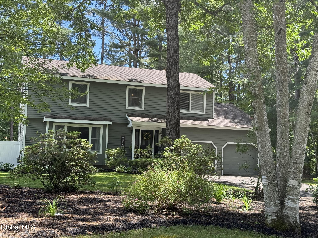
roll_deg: -1.9
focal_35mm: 48
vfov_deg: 30.3
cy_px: 119
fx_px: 441
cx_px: 159
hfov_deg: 39.7
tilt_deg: +4.5
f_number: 1.78
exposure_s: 1/669
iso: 80
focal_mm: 6.76
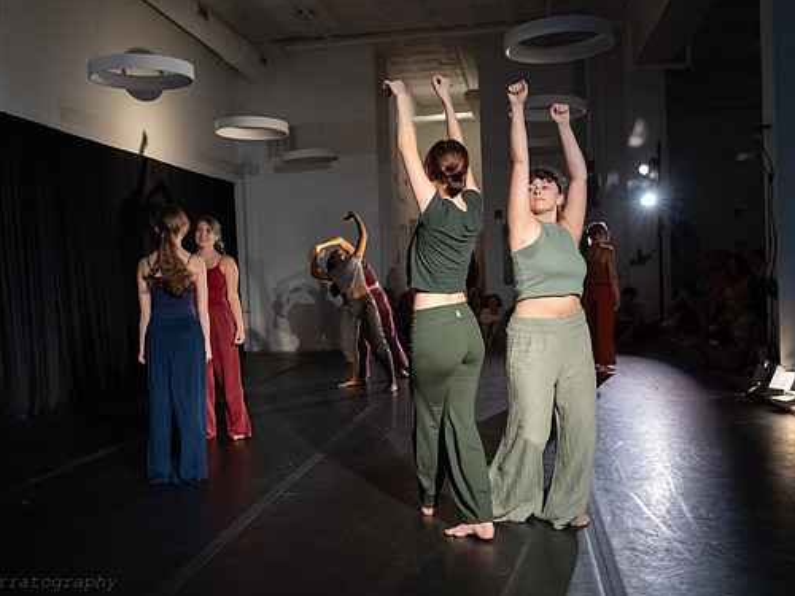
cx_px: 421
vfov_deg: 40.7
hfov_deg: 52.6
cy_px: 296
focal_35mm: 35
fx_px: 804
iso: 6400
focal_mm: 28
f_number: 4
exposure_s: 1/400
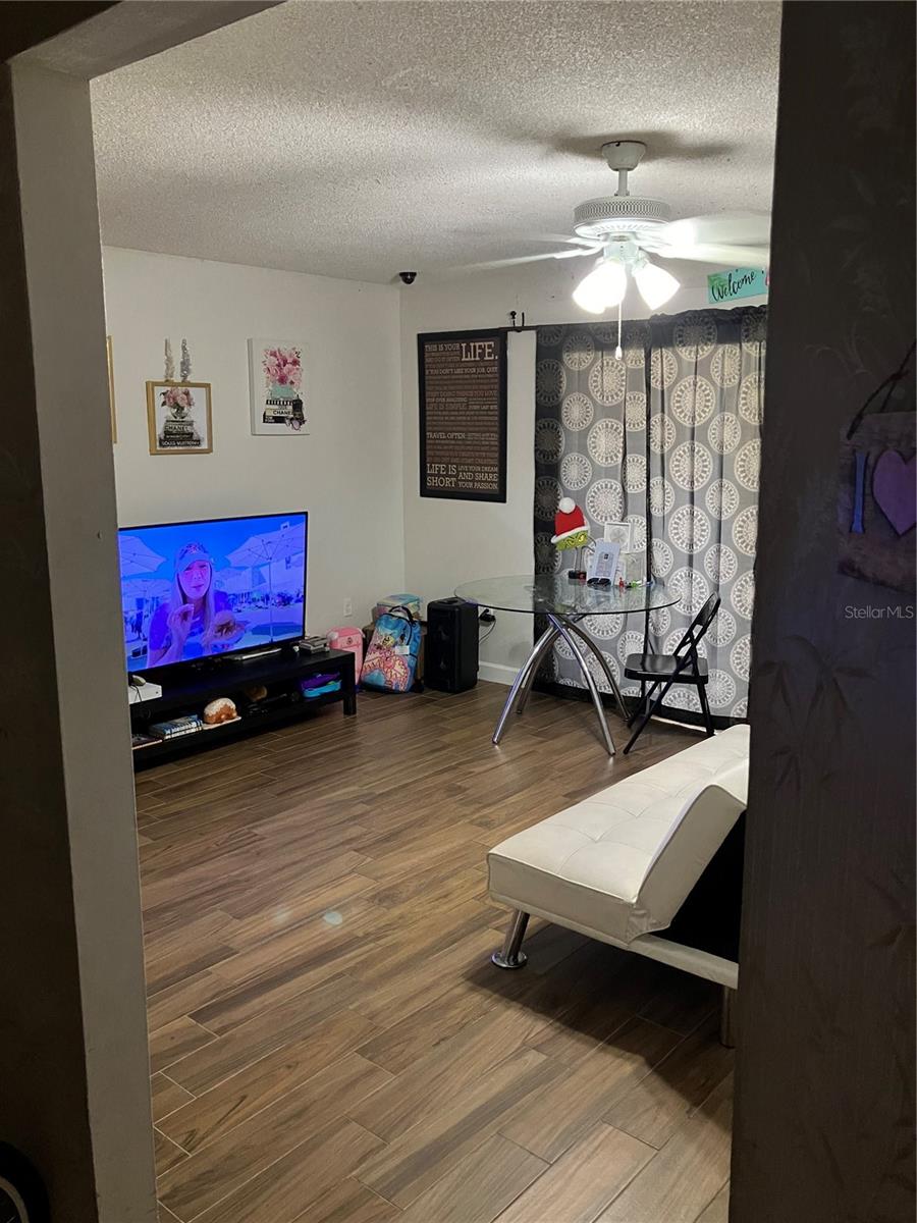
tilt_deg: -9.8
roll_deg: +0.1
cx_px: 458
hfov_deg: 49.7
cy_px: 612
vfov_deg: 63.4
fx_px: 989
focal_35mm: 28
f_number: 1.8
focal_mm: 3.99
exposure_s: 1/33
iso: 400
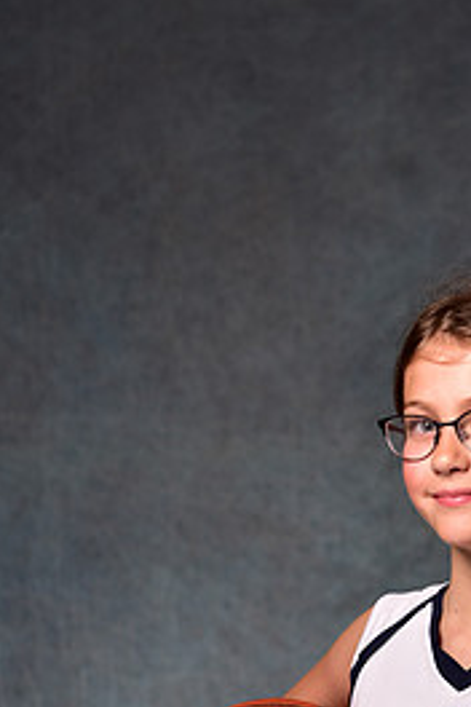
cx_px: 486
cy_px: 755
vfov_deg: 13.1
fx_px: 3022
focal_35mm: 154
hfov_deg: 8.9
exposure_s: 1/200
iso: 100
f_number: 5
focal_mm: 70
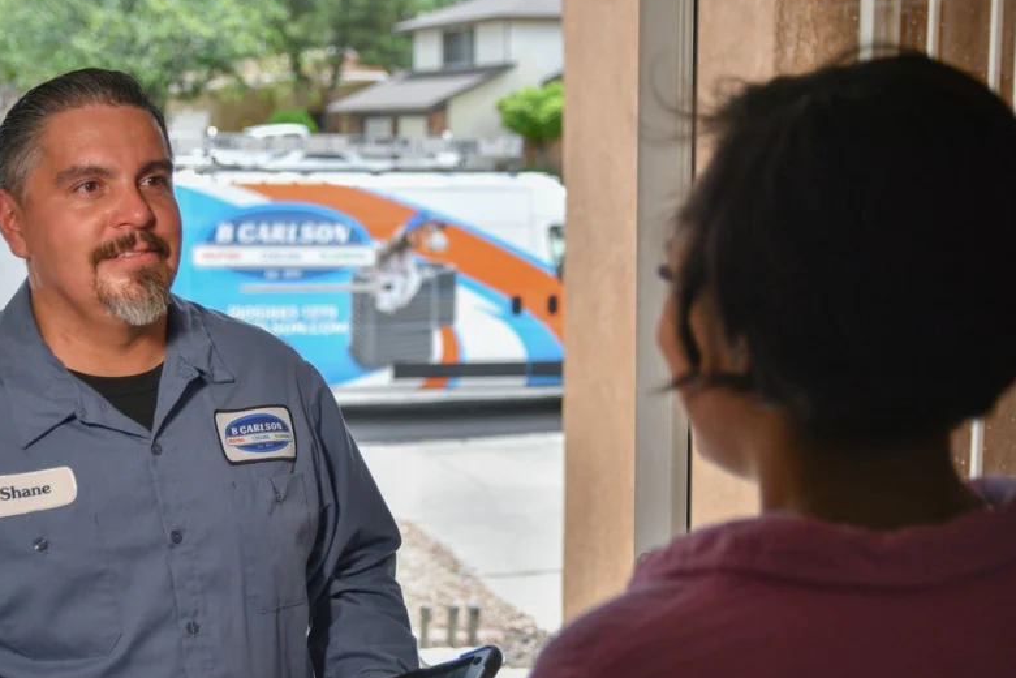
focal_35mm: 63
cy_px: 405
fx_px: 1778
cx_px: 391
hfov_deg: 31.8
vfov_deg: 21.5
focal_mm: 32
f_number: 2.8
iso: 250
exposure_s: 1/3200
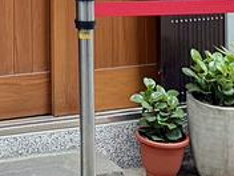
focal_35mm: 136
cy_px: -207
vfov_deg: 9.9
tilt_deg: +1.2
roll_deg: -0.7
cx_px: -17
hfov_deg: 14.2
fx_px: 919
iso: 50
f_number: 1.78
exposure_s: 1/133
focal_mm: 6.76
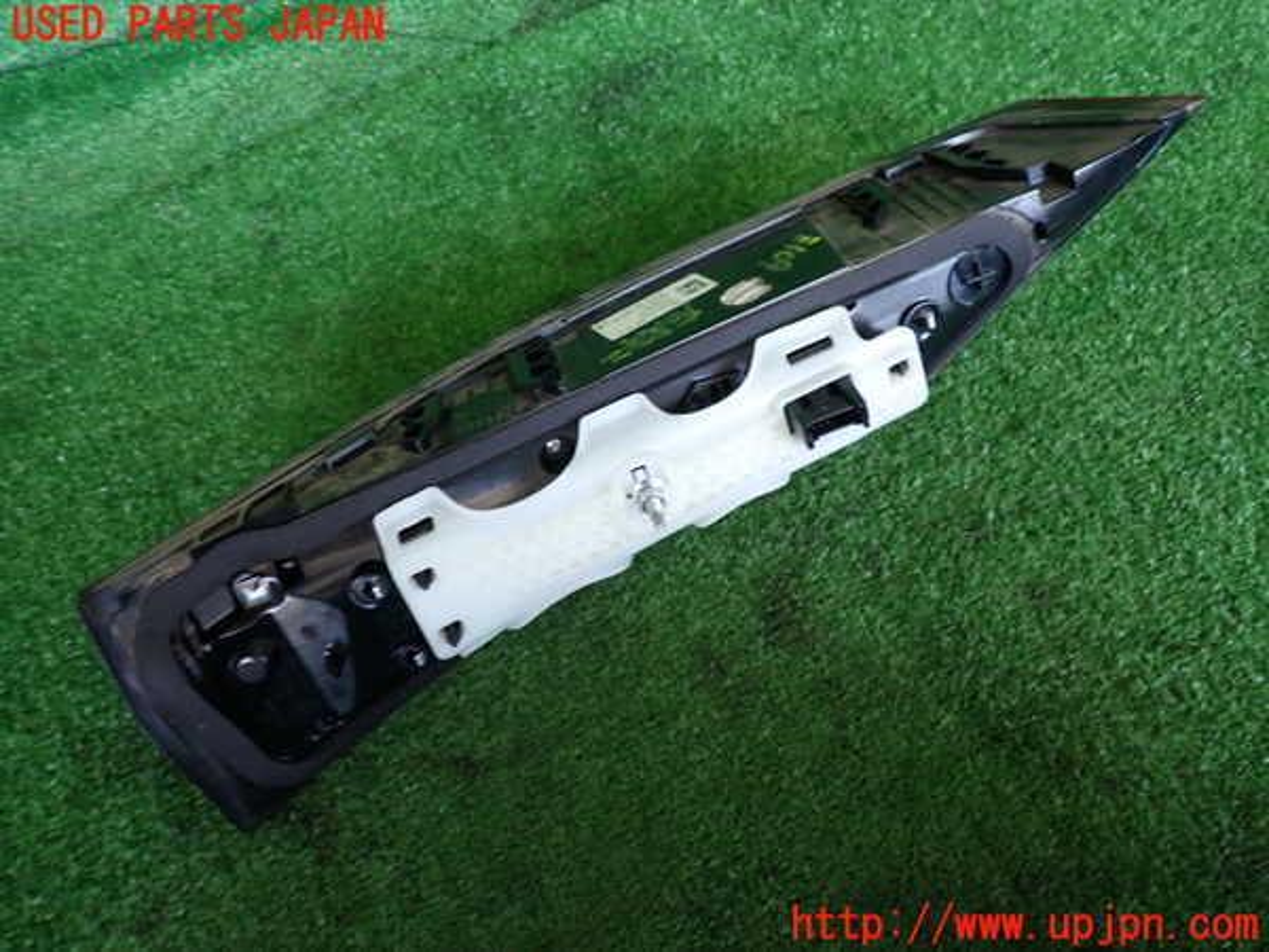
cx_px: 634
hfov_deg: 60.0
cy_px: 476
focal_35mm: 30
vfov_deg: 46.8
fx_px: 1100
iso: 200
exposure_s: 1/30
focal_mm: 5.4
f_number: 2.3
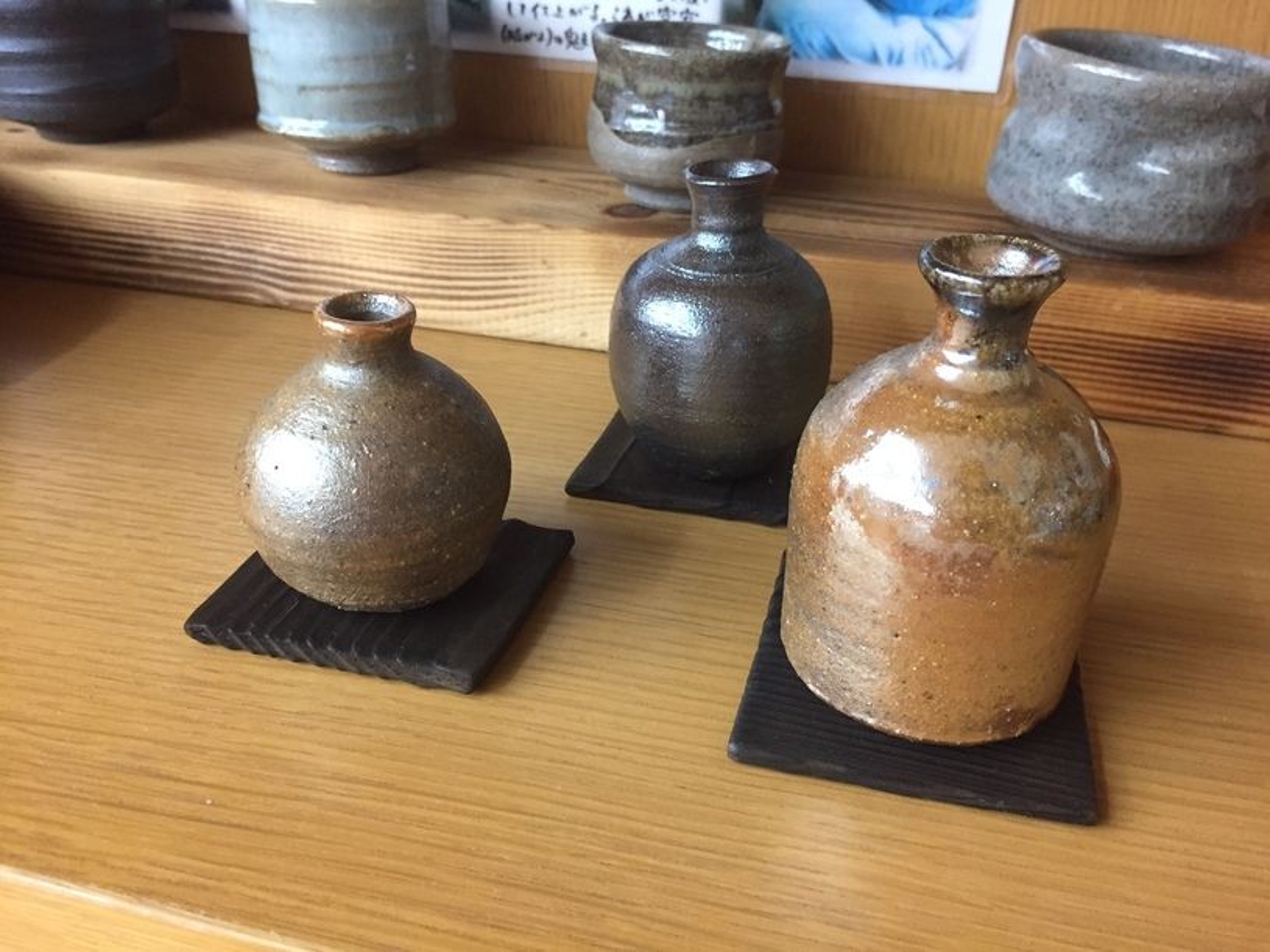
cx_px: 635
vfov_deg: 48.2
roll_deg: -4.3
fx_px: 1064
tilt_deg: -31.2
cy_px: 476
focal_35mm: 29
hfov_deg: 61.7
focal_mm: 4.15
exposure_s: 1/30
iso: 160
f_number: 2.2
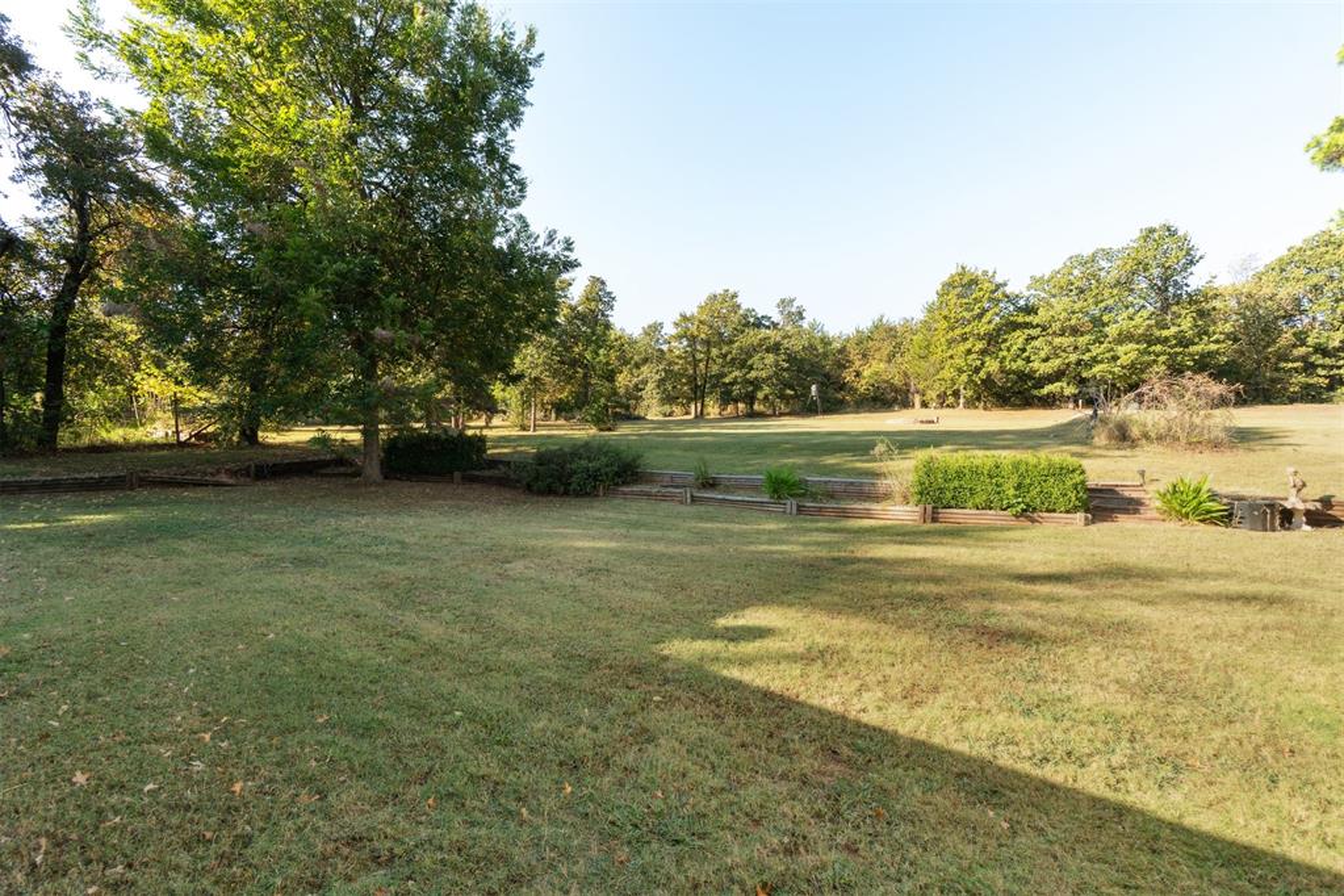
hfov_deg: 100.4
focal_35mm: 15
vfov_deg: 77.3
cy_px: 448
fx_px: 560
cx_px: 672
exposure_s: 1/250
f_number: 8
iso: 100
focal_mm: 10
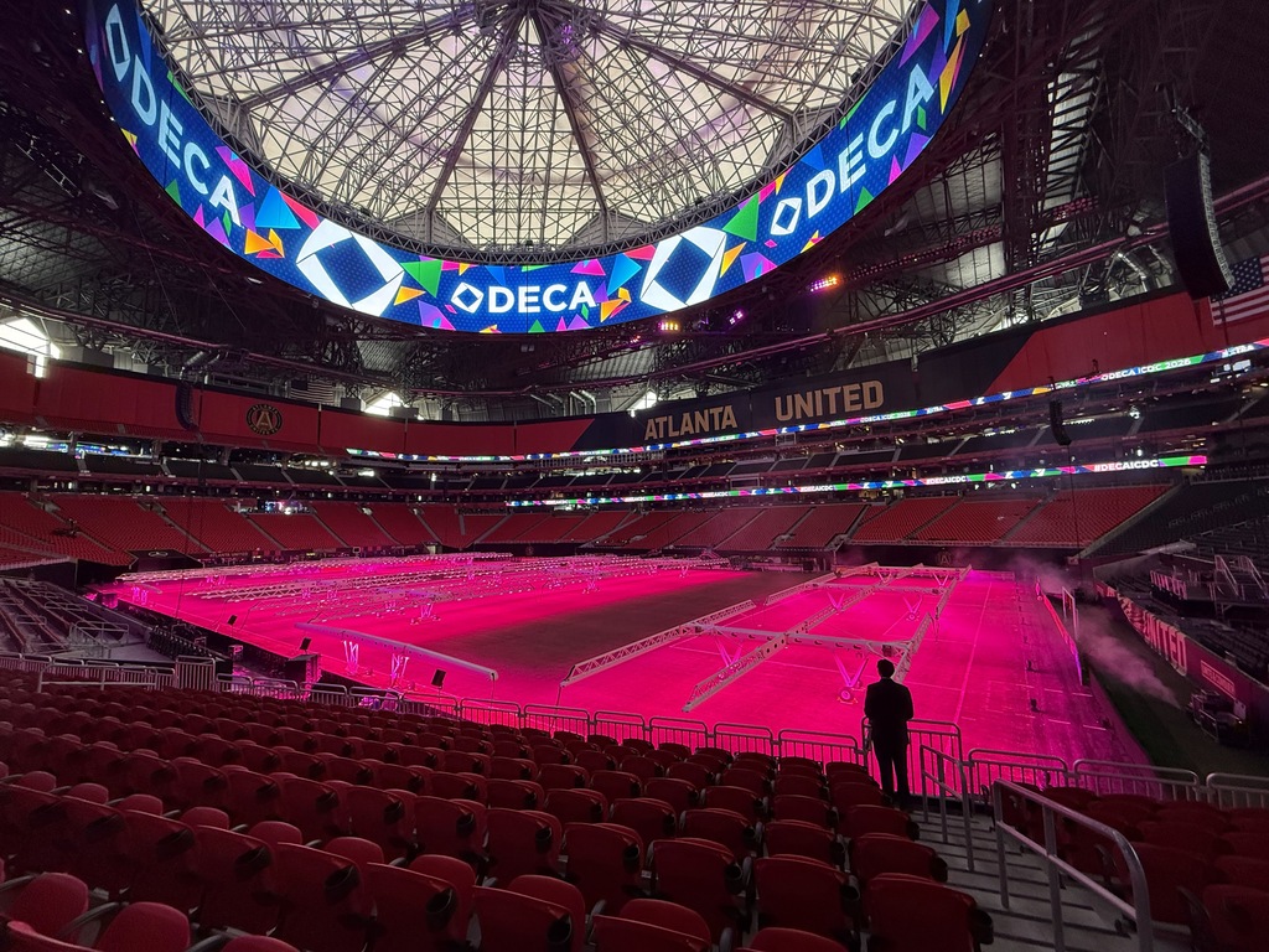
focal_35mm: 14
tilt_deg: +5.9
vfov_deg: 85.7
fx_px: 513
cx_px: 634
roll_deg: +1.1
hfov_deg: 102.1
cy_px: 476
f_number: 2.2
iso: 320
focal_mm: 2.22
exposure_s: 1/100
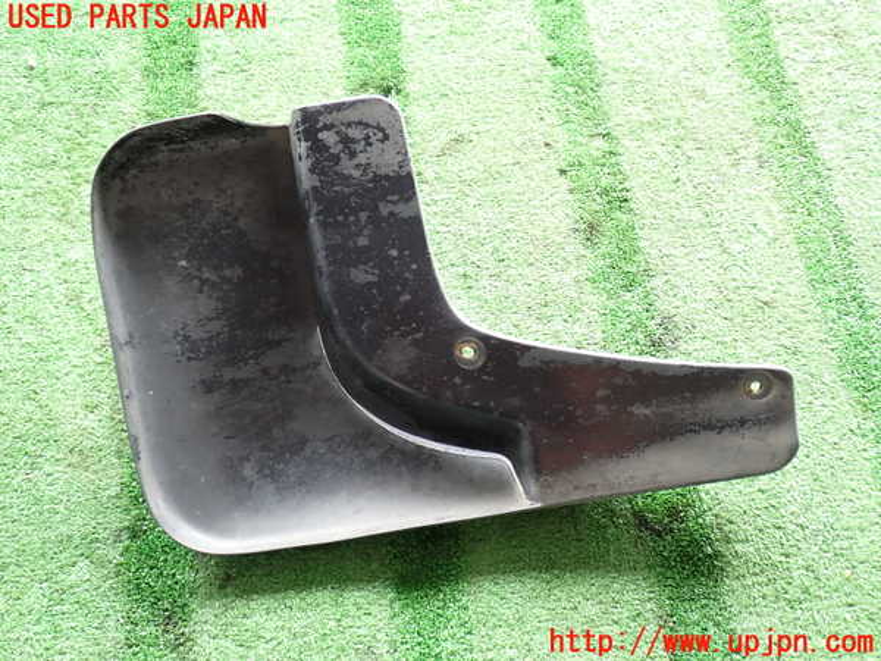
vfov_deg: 44.2
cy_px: 330
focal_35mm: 32
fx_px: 814
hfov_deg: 56.8
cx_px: 440
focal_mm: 5.79
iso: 200
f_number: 2.4
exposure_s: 1/40
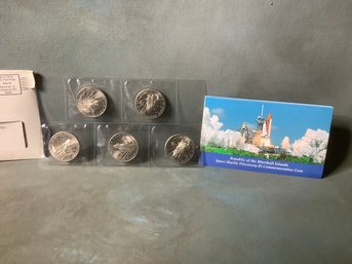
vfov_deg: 45.4
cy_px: 132
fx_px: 315
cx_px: 176
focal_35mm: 31
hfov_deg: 58.4
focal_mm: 3.3
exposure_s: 1/50
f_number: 2.4
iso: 250
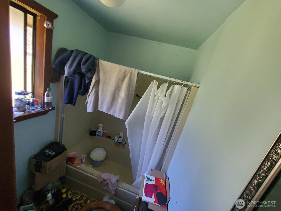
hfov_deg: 106.2
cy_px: 106
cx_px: 140
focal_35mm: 13
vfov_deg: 89.9
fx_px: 106
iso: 400
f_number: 2.2
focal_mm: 1.8
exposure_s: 1/40
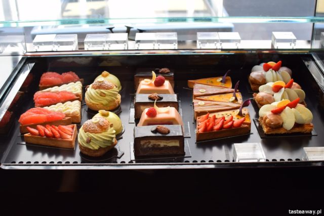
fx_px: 473
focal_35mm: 52
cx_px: 162
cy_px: 108
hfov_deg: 37.8
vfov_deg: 25.8
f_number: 5
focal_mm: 35
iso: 320
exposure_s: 1/125
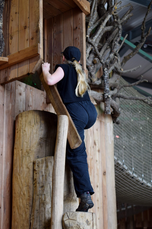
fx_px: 409
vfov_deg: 31.1
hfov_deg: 21.0
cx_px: 77
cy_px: 127
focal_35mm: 65
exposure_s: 1/200
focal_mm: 35
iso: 100
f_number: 1.8
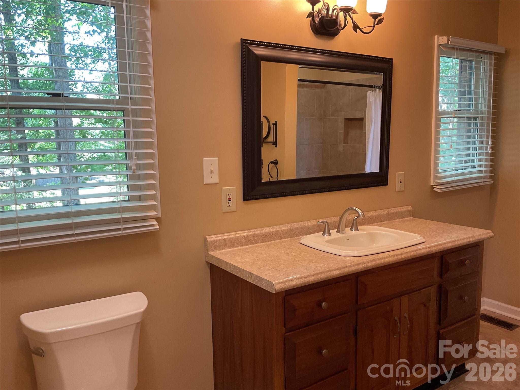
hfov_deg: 61.7
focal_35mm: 29
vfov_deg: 48.2
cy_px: 195
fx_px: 436
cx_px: 260
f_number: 1.8
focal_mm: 3
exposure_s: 1/60
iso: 100
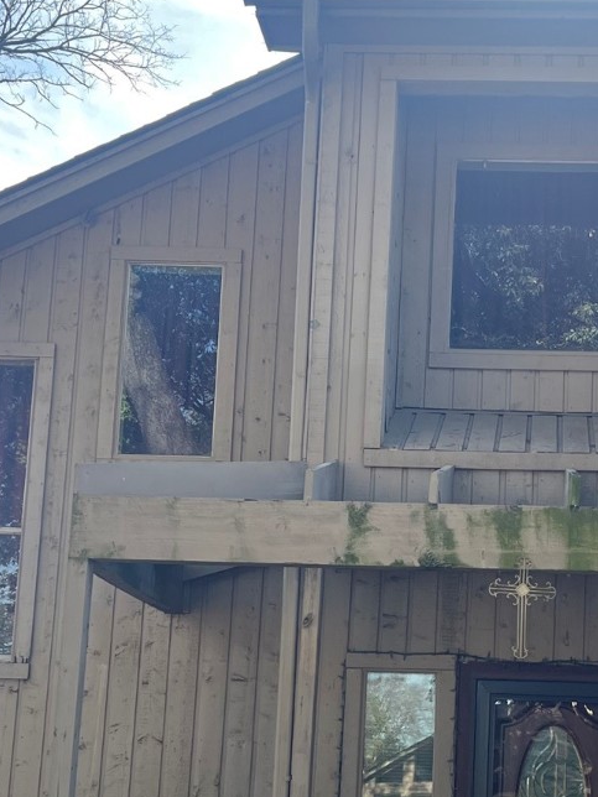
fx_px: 1428
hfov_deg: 23.4
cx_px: 463
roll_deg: -1.1
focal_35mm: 62
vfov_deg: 30.9
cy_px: 557
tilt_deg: +10.2
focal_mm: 5.7
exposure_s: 1/840
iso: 50
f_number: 1.5
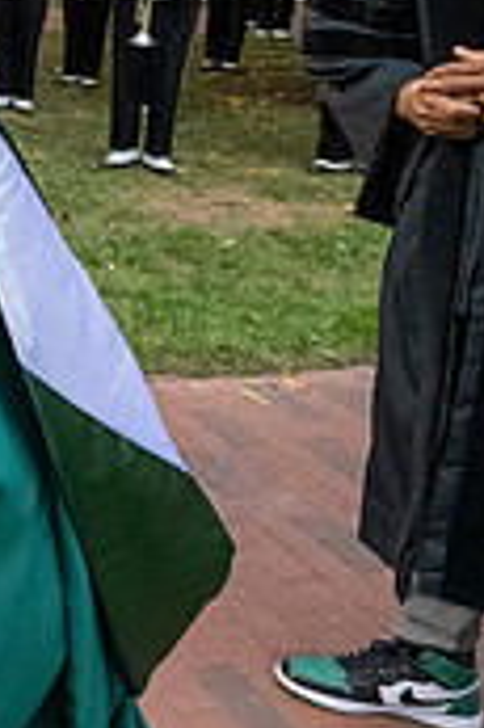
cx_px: -421
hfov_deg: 19.7
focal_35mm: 47
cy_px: 107
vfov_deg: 39.6
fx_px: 950
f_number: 4
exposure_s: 1/8000
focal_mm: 14
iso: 6400
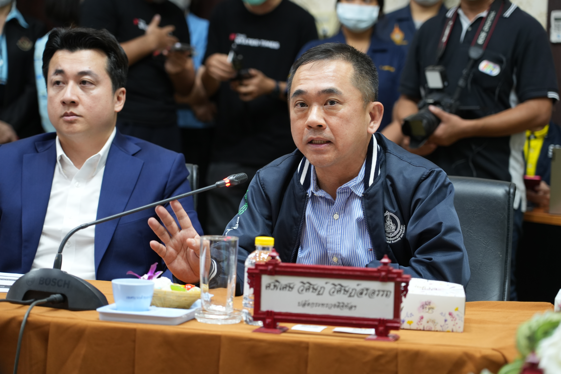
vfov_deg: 13.0
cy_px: 187
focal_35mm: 105
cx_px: 280
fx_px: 1636
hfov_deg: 19.5
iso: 1000
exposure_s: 1/25
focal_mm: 105
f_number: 4
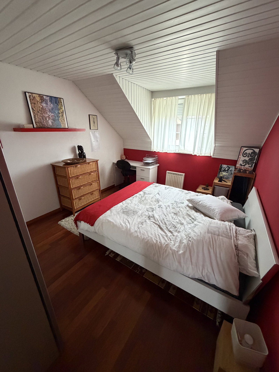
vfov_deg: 102.1
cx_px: 140
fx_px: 150
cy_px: 186
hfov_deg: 85.7
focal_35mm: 14
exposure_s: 1/60
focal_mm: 2.22
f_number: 2.2
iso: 800
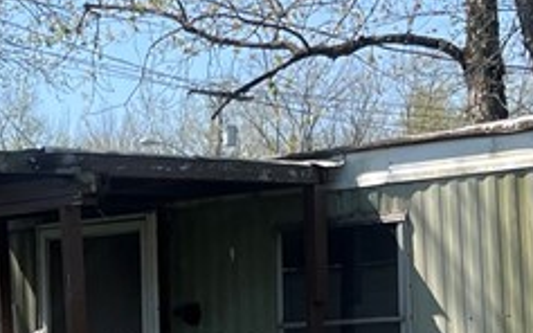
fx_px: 1728
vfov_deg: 10.9
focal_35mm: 119
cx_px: 191
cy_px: 310
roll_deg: +3.5
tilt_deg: -2.0
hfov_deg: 17.5
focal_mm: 5.7
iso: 50
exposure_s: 1/2632
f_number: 1.5
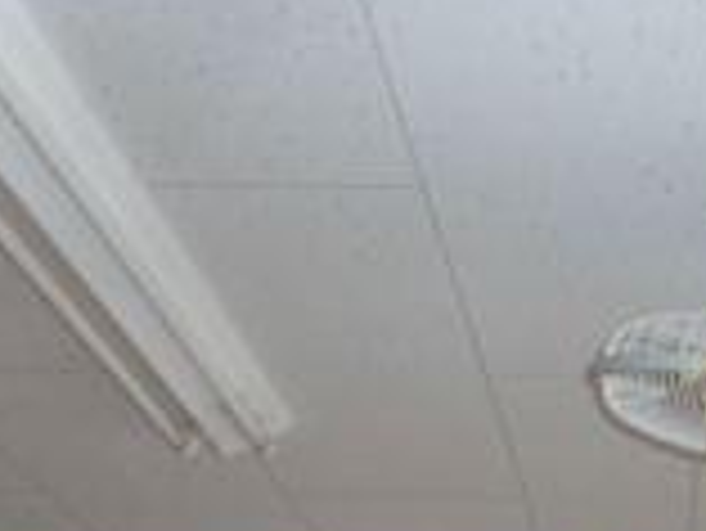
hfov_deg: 29.2
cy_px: 544
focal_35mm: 61
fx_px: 1245
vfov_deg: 23.0
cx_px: 737
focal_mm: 4.24
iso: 250
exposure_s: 1/125
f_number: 3
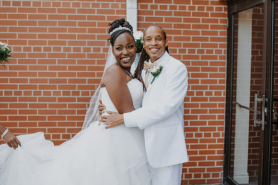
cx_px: 137
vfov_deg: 28.1
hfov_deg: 41.2
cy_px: 81
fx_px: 370
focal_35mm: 48
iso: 125
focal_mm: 35
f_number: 2.2
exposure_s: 1/400
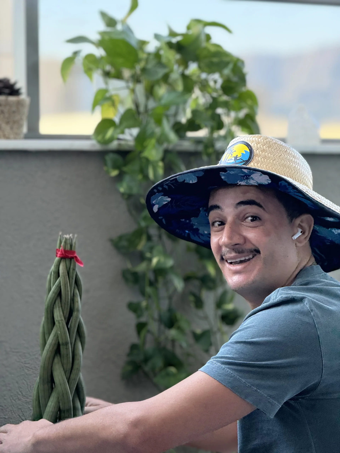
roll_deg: +0.2
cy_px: 226
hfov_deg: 12.3
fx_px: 1572
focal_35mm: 120
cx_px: 170
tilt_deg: -1.3
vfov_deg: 16.4
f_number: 2.8
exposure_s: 1/107
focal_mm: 15.66
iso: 50
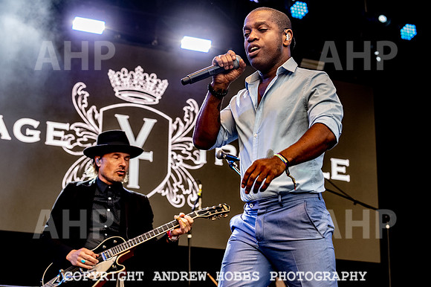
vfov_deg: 16.1
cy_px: 113
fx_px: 1016
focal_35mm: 85
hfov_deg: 23.9
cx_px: 261
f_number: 4.5
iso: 800
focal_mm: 70
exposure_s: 1/500
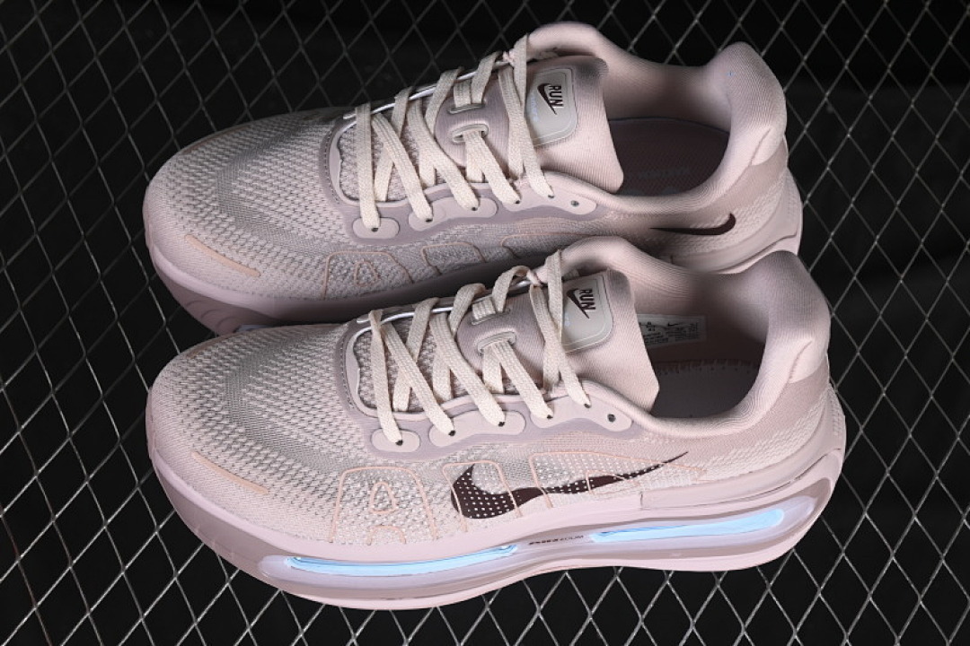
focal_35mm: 75
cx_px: 485
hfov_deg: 27.0
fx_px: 2021
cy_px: 323
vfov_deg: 18.2
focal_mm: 50
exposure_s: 1/80
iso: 160
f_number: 7.1
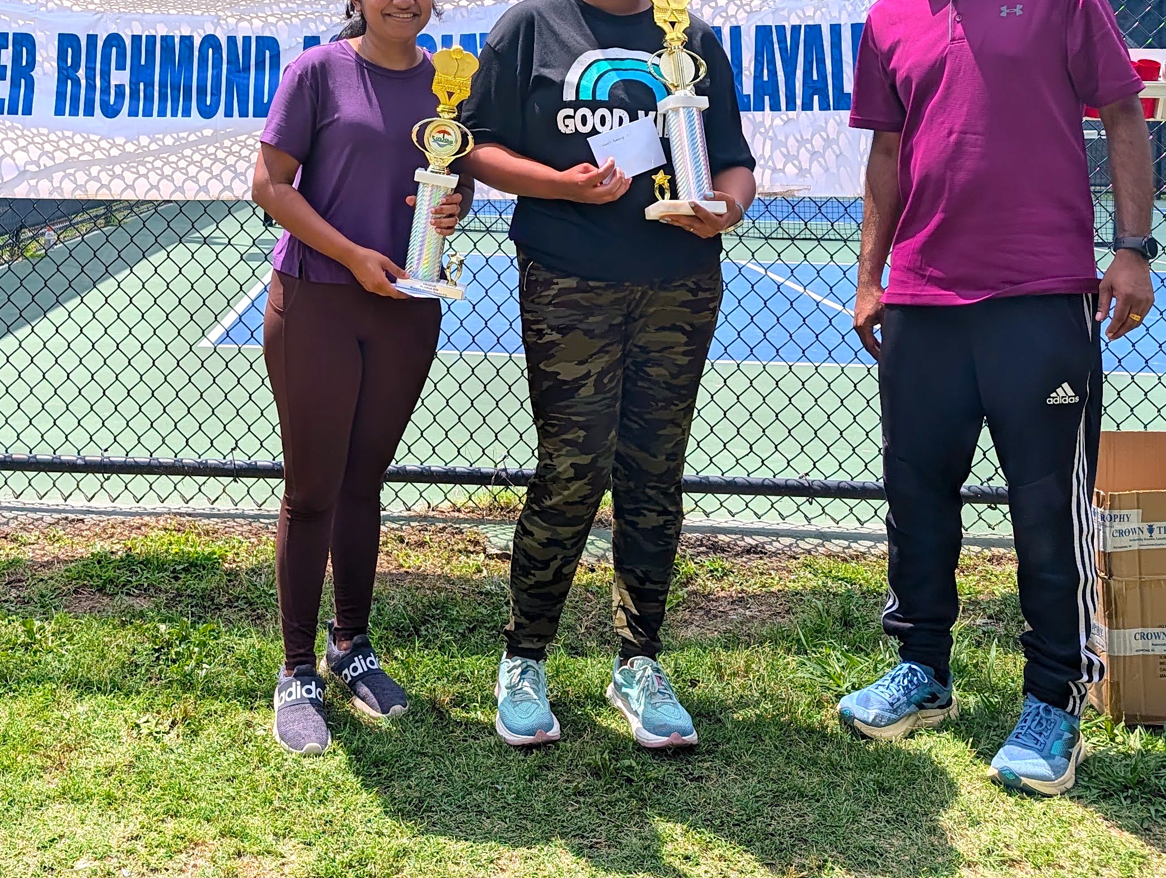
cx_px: 312
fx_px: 1586
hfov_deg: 39.4
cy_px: 65
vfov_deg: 29.5
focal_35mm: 47
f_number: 1.68
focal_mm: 6.9
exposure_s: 1/1754
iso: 20
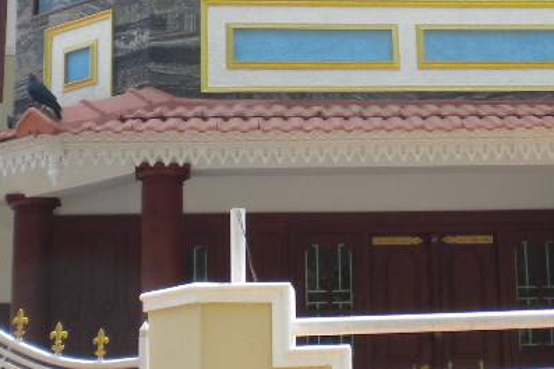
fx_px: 1445
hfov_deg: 21.4
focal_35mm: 94
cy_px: 120
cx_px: 444
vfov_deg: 14.5
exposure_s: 1/288
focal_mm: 6.3
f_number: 4.6
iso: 113
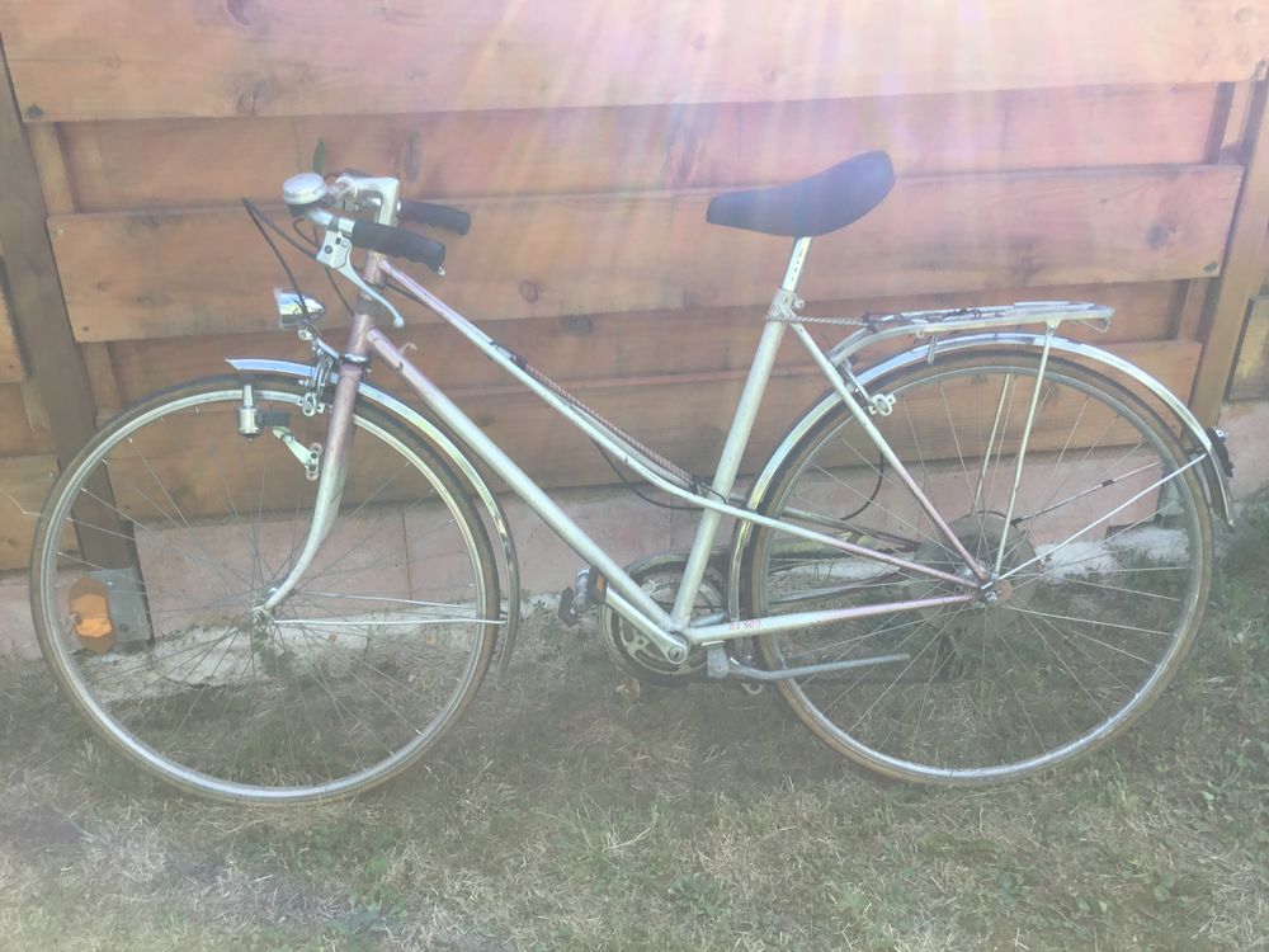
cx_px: 634
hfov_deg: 58.4
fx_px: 1136
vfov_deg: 45.4
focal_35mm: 31
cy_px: 476
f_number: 2.4
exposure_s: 1/148
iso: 25
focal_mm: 3.3
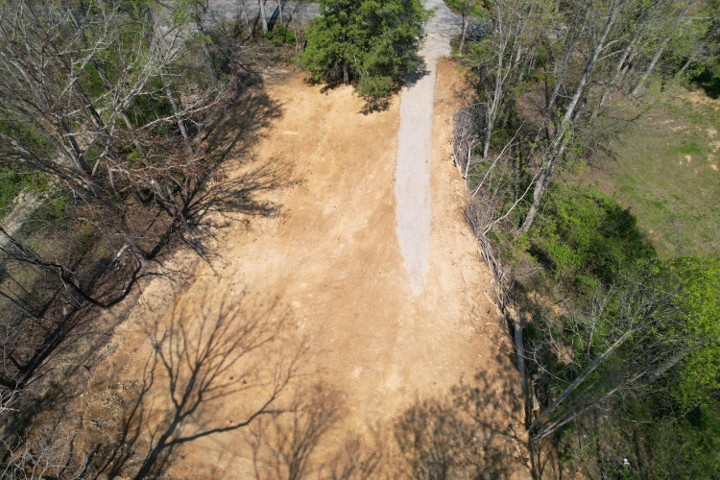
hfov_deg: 78.6
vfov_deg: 57.2
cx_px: 360
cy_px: 240
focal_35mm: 22
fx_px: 440
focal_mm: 8.38
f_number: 2.8
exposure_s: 1/180
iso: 100
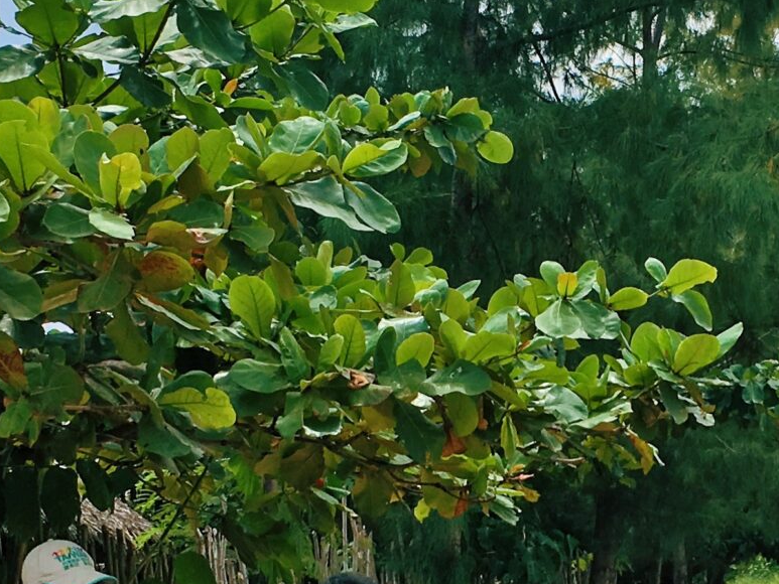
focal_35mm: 96
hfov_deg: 20.2
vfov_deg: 15.3
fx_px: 2161
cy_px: 463
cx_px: 652
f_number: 2.2
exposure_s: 1/1700
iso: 25
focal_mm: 4.15
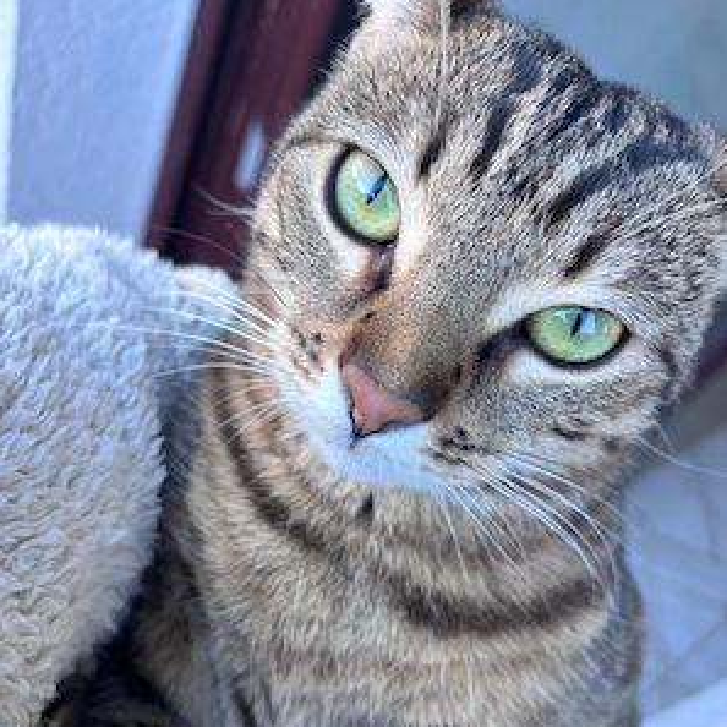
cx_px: 362
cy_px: 406
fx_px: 737
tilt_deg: -43.4
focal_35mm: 31
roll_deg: -32.5
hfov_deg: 52.5
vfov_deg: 52.4
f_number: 1.6
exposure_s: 1/121
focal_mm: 5.96
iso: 50
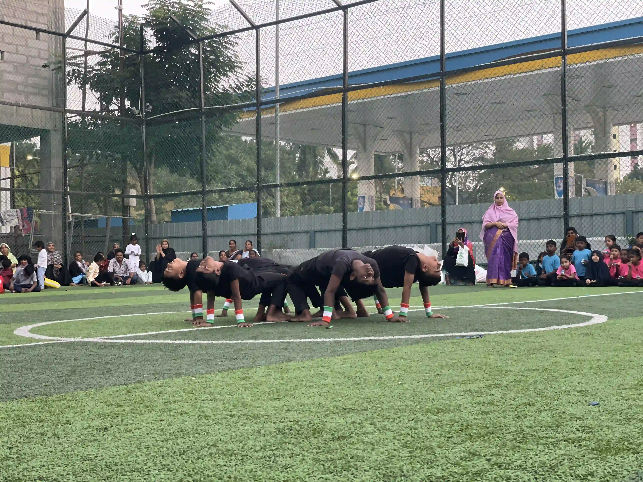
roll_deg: +1.6
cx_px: 322
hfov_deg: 36.8
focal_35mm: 52
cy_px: 241
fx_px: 966
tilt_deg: +1.4
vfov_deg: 28.0
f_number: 2
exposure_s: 1/96
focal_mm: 6
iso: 250
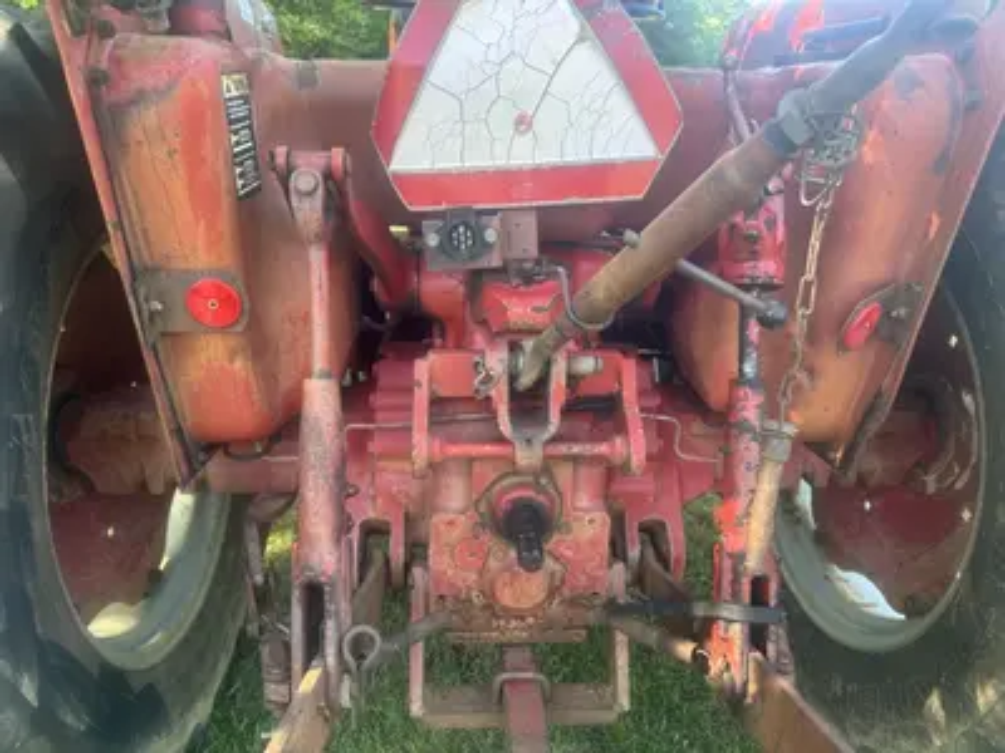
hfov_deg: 71.6
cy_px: 376
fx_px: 697
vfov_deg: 56.8
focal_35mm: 24
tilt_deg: -22.6
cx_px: 502
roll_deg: +0.0
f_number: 1.78
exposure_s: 1/121
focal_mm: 6.86
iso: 80
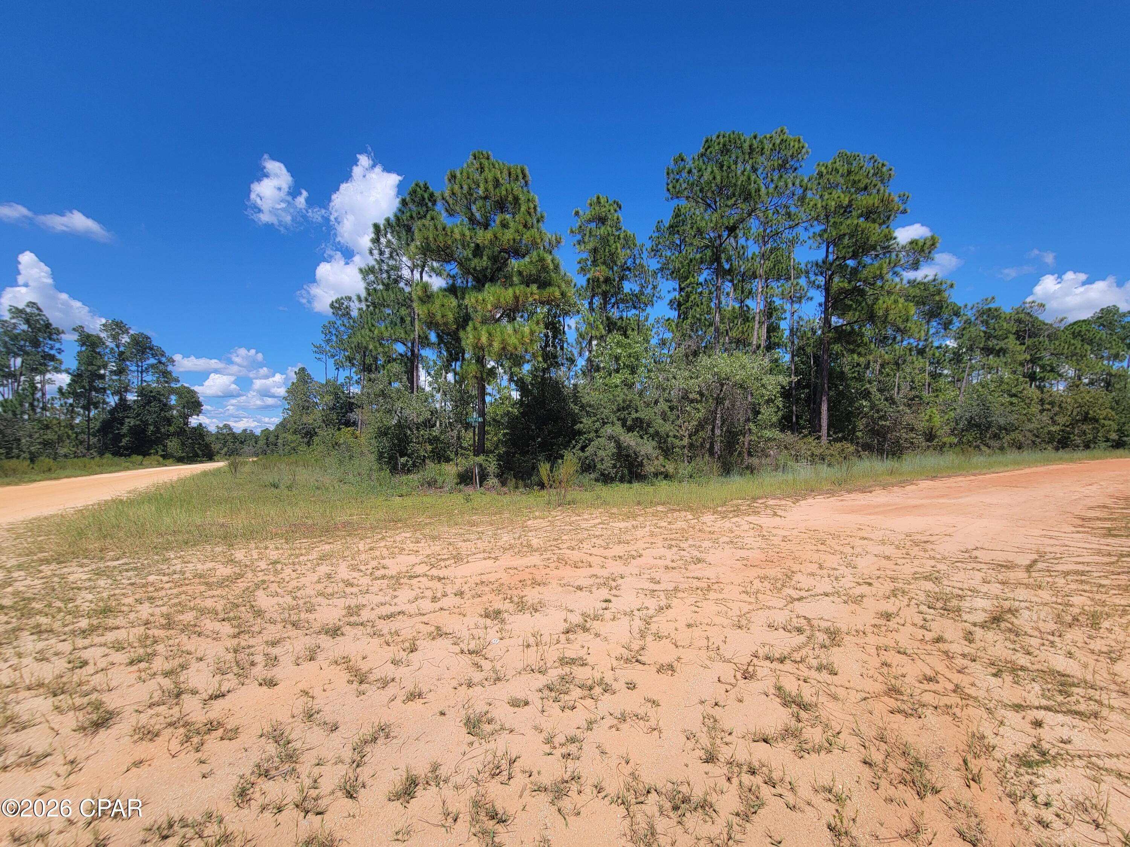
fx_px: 424
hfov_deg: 106.2
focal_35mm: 13
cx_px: 565
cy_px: 424
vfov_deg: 89.9
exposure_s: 1/1962
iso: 50
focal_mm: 2.2
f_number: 2.2
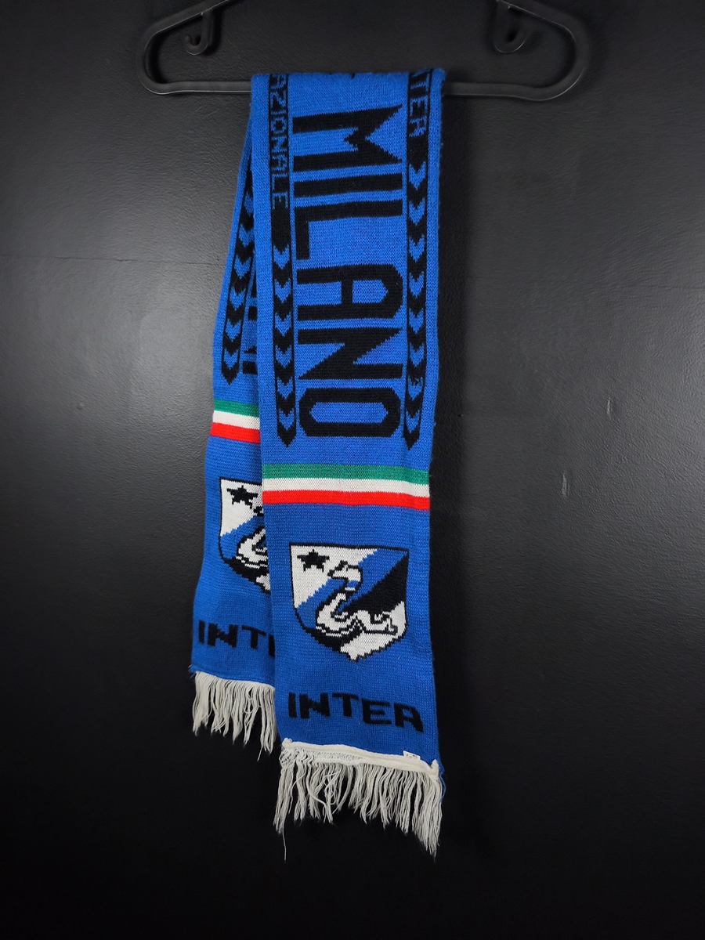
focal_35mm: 23
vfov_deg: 73.9
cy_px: 470
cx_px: 352
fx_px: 625
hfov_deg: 58.9
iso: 400
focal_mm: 6.57
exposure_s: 1/200
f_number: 1.6
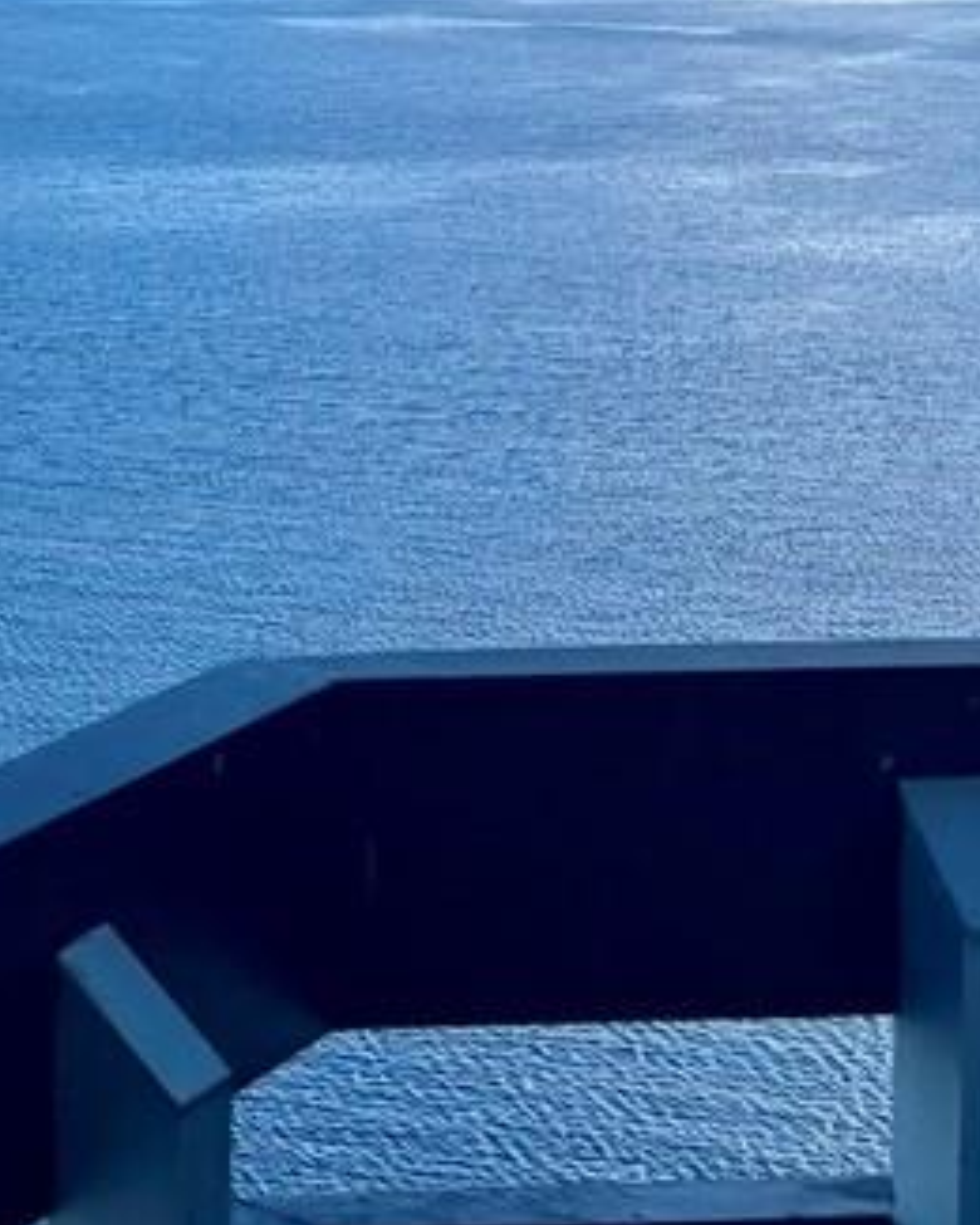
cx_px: -1278
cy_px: -147
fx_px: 4532
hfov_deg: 10.7
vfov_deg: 15.0
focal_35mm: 125
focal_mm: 5.96
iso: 50
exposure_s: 1/3311
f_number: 1.6
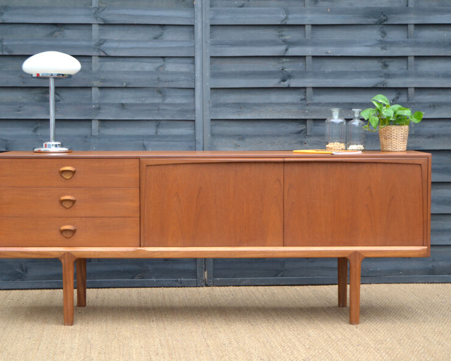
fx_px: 908
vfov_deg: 22.5
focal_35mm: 68
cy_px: 181
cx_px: 211
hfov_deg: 27.9
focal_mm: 40
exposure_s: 1/125
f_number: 5
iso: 360
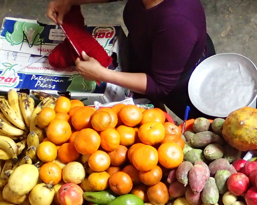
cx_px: 255
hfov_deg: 14.6
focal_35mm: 130
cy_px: 213
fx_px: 989
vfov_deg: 11.7
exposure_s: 1/50
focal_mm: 8.41
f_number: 3.1
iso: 400
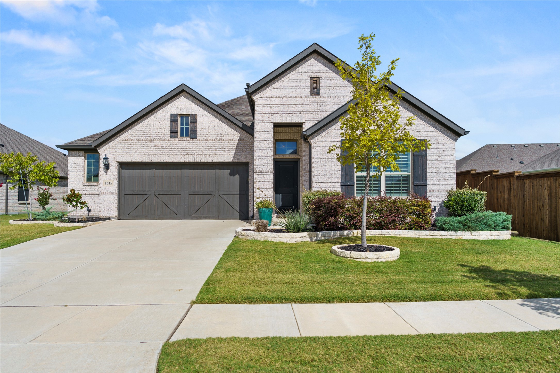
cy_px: 186
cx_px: 280
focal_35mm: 24
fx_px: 373
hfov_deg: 73.7
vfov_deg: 53.1
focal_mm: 24
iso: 200
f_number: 2.8
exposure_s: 1/8000
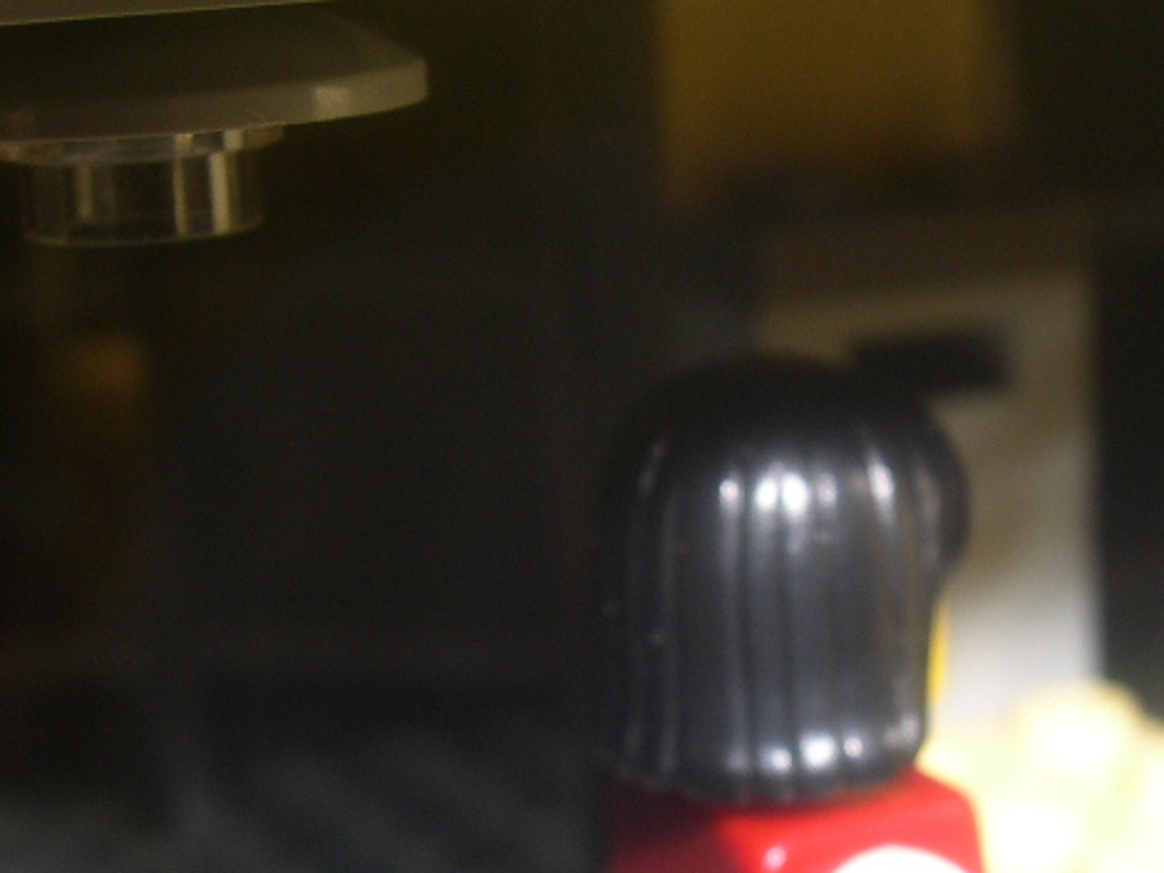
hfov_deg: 23.5
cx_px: 643
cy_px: 652
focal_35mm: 83
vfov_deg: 17.7
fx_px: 2792
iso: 100
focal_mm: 8
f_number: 7.6
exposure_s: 1/60
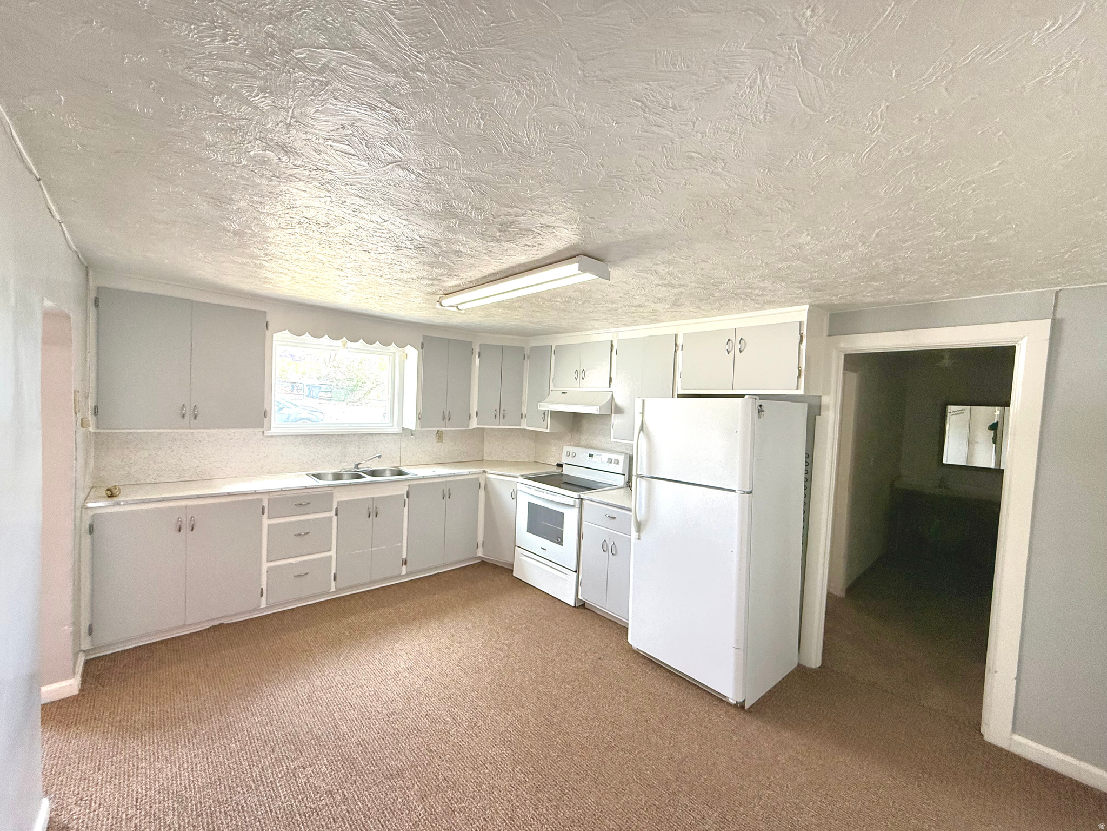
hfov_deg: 102.1
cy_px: 416
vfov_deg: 85.7
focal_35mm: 14
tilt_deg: -1.4
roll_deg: -2.4
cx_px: 554
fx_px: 448
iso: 200
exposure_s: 1/120
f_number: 2.2
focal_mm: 2.22
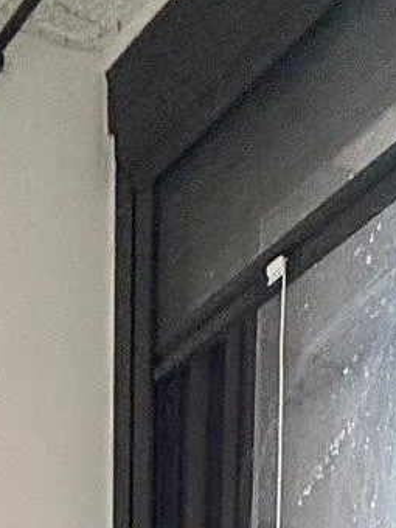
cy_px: 1424
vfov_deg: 12.8
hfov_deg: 15.5
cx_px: 81
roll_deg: -0.3
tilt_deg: -13.5
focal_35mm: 95
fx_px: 1449
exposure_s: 1/99
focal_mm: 2.22
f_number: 2.2
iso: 50
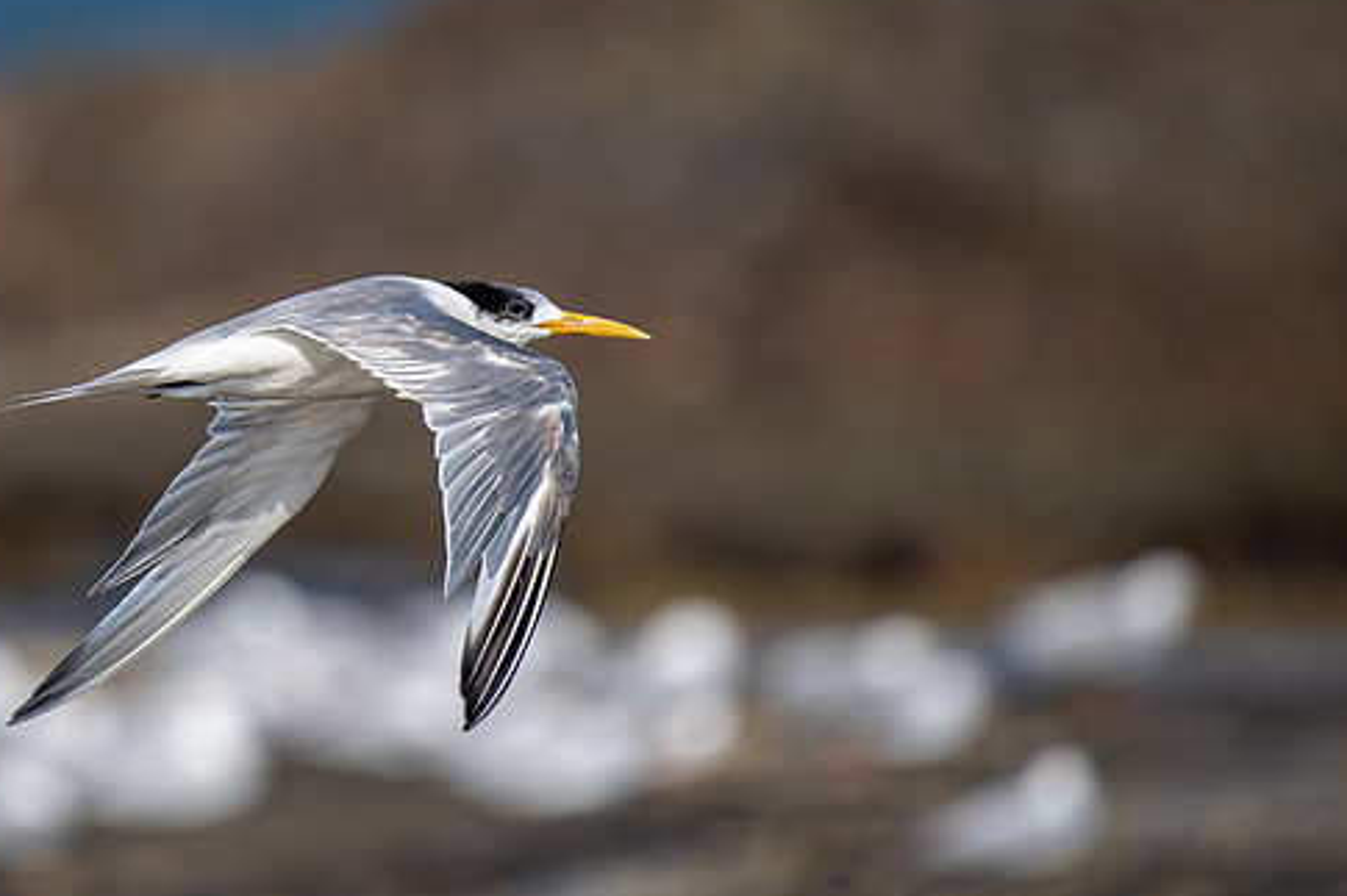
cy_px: 184
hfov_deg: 2.0
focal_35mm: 1007
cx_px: 316
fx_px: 37664
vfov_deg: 1.4
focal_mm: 500
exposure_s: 1/1600
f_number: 5.6
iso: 200
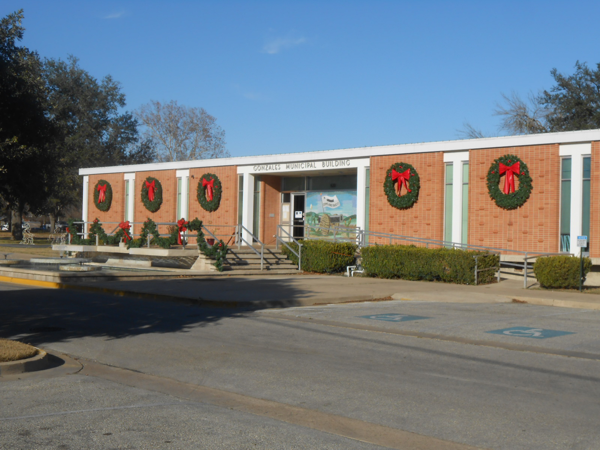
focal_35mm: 56
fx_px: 971
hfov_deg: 34.3
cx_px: 300
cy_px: 225
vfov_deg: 26.1
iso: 80
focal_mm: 10
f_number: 5.2
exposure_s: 1/800
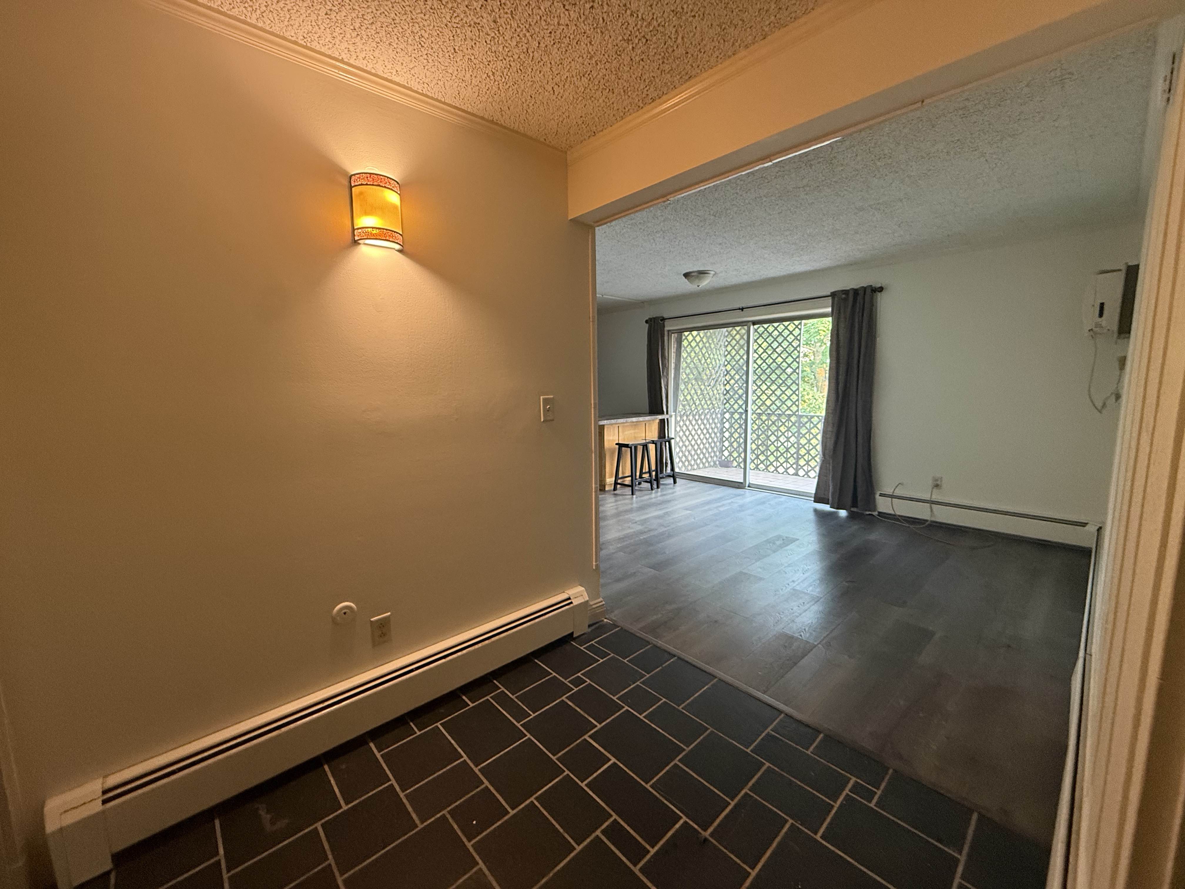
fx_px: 479
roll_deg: +0.4
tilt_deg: -6.7
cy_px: 444
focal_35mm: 14
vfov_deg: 85.7
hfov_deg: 102.1
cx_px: 592
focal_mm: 2.22
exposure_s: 1/60
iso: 320
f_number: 2.2
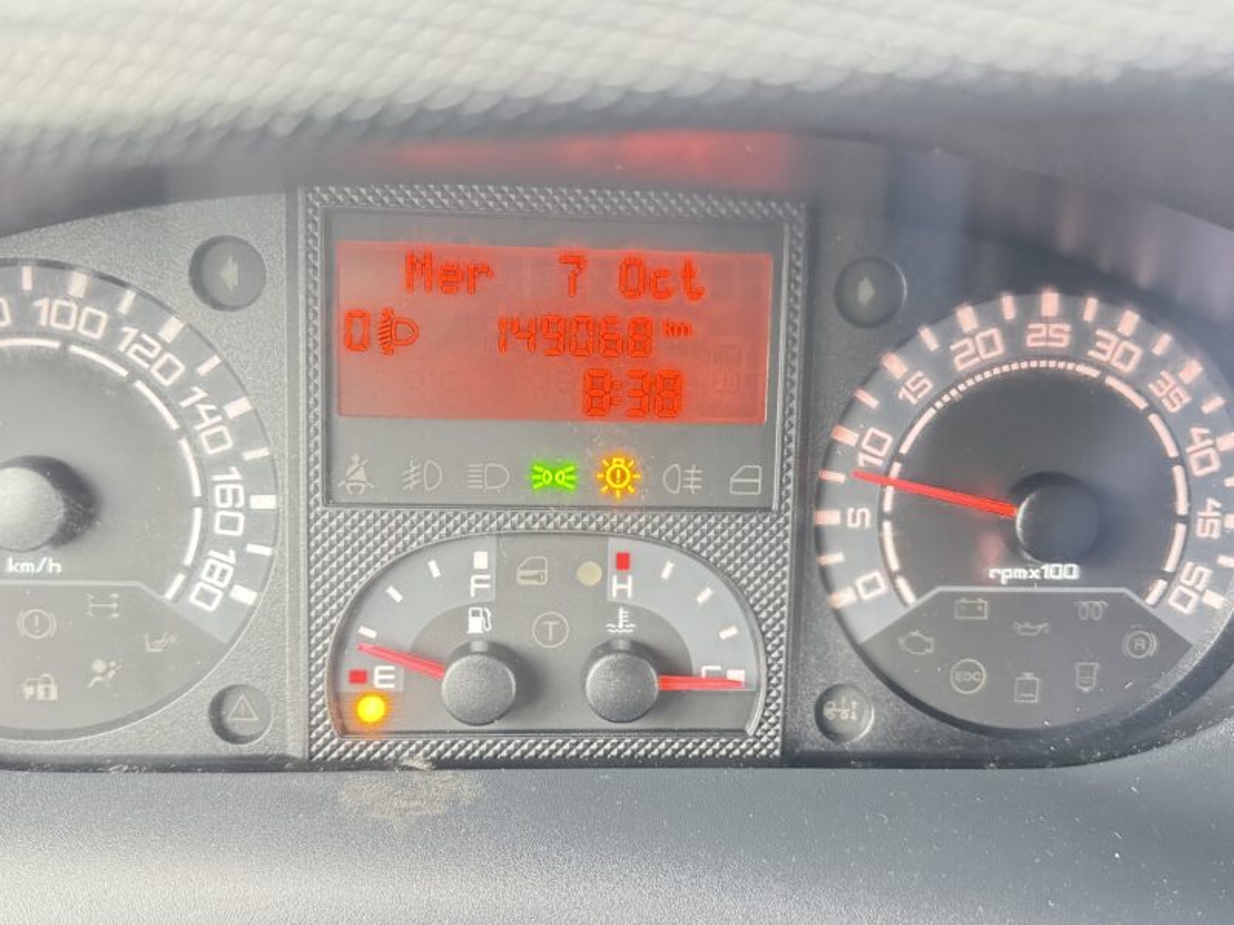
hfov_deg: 71.6
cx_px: 617
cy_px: 462
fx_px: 856
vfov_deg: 56.8
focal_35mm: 24
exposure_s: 1/40
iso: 1000
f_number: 1.78
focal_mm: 6.76
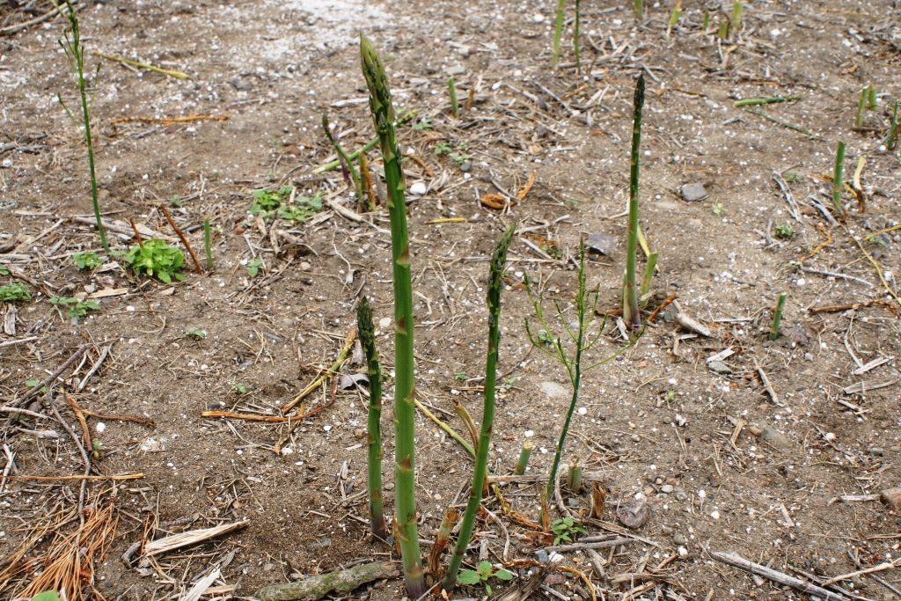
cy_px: 300
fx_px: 1051
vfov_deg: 31.9
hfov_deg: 46.4
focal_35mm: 42
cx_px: 450
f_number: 10
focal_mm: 28
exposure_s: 1/200
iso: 200
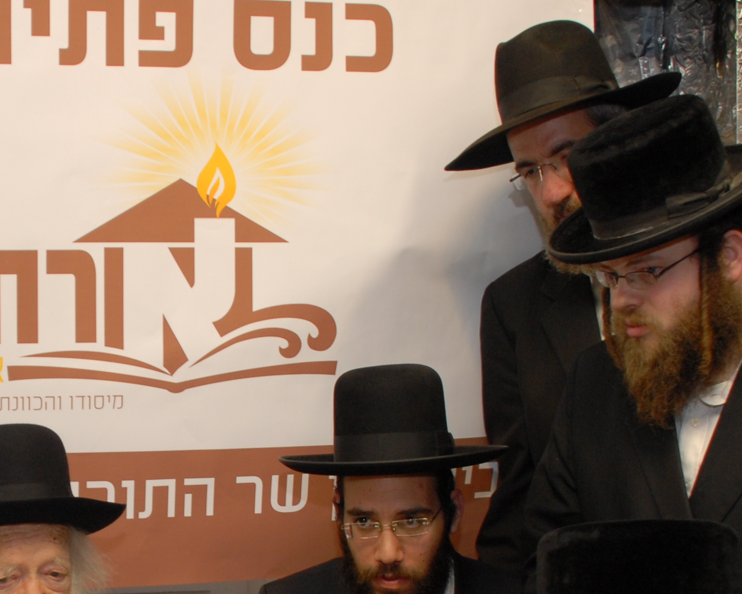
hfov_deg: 26.5
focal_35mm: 69
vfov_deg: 21.7
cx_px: 54
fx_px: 1515
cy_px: 517
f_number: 3.5
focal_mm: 18
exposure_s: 1/100
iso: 320
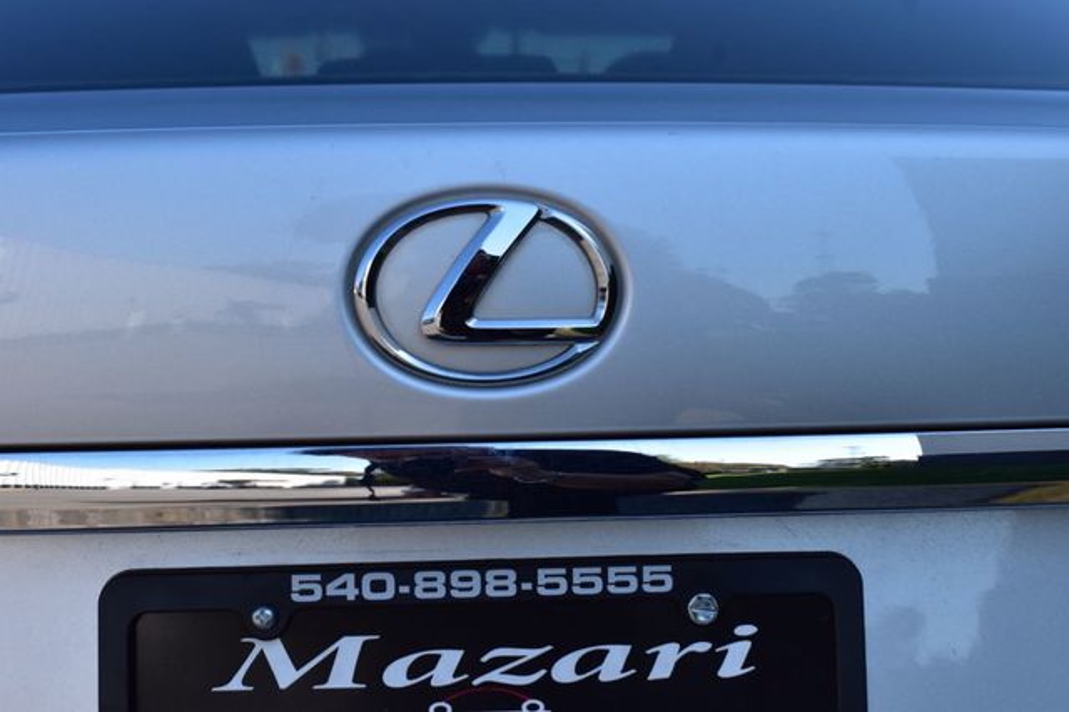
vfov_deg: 23.8
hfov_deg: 35.1
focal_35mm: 57
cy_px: 356
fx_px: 1692
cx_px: 534
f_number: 10
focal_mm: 38
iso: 400
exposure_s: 1/320
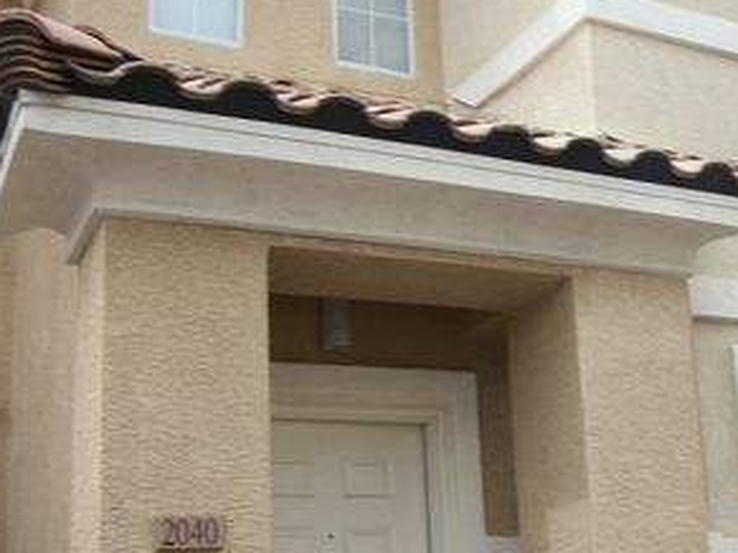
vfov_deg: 26.5
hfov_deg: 34.3
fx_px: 1172
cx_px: 543
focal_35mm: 55
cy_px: 339
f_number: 8.8
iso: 80
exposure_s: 1/80
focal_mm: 5.7
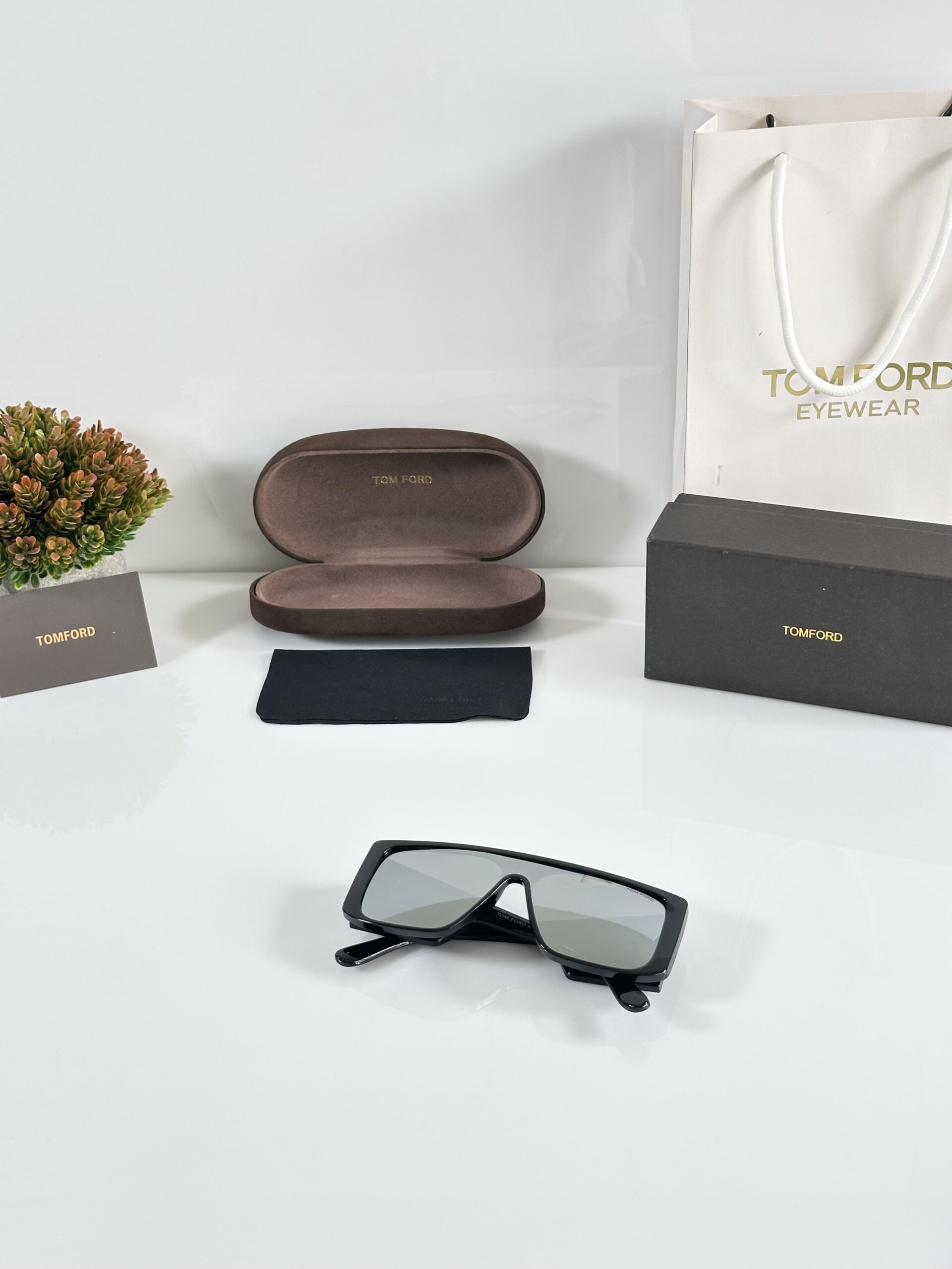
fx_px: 1760
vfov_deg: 39.7
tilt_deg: -30.5
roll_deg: +2.0
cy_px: 634
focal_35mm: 48
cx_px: 476
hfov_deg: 30.3
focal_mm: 6.86
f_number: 1.78
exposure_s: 1/100
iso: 80
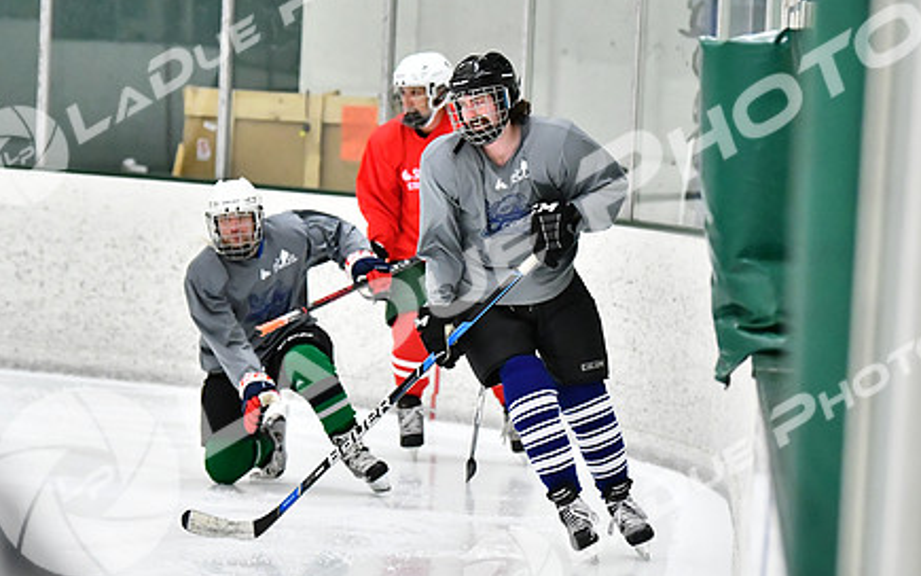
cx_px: 459
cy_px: 266
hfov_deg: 7.9
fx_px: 6652
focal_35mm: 265
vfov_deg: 5.0
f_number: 2.8
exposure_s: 1/1250
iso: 5000
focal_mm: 130
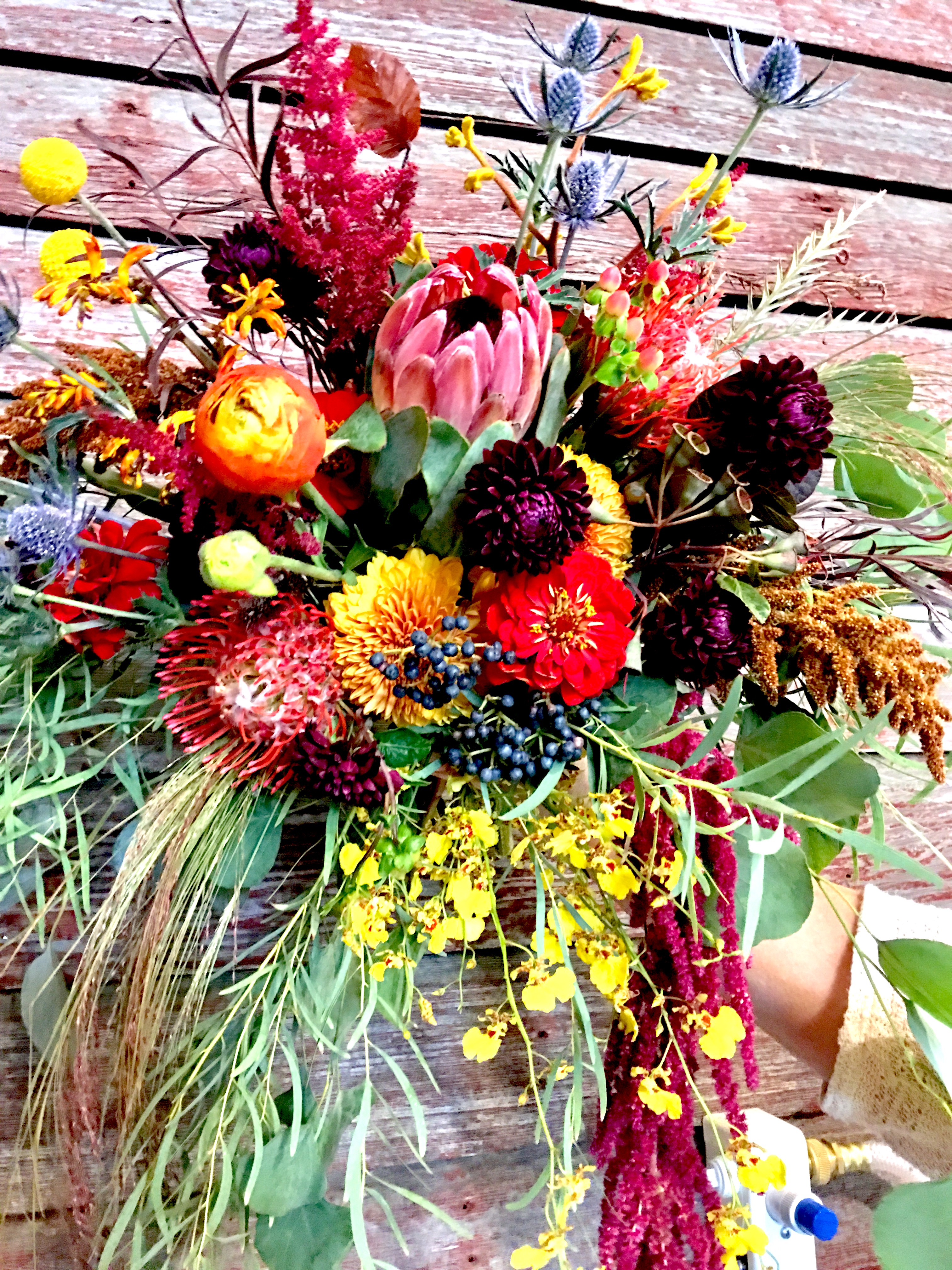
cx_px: 476
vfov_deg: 61.7
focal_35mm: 29
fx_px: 1063
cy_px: 635
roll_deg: +1.3
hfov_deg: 48.2
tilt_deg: +11.6
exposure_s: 1/4
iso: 80
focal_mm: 4.15
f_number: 2.2
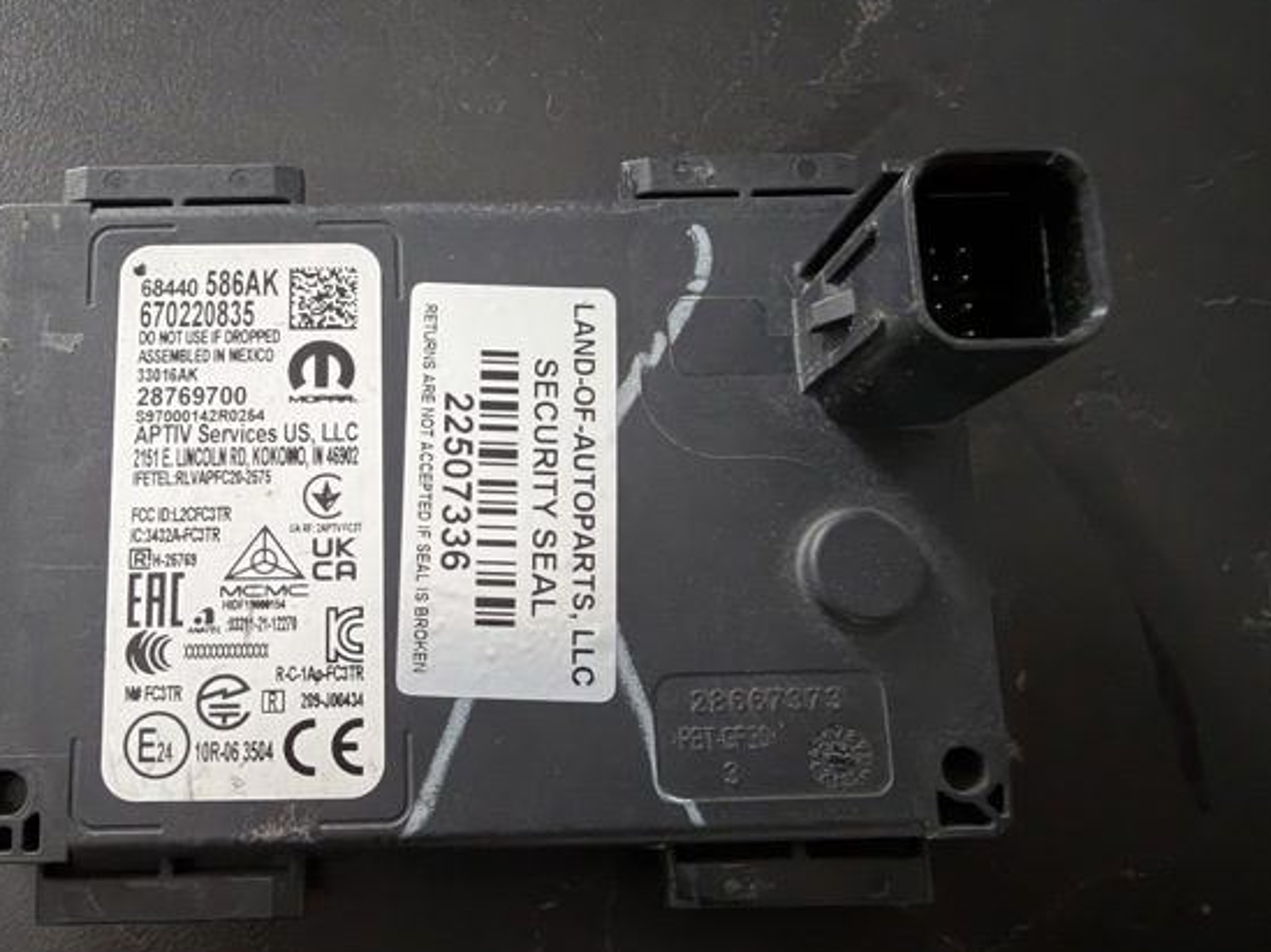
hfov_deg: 63.2
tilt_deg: -78.7
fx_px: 1027
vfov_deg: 49.6
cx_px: 546
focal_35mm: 28
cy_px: 539
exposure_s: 1/18
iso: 500
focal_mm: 2.22
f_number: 2.2
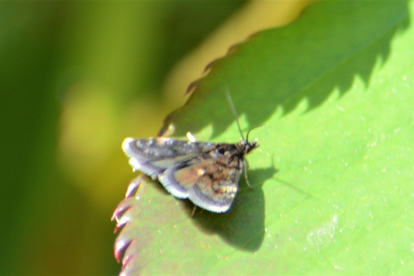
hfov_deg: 4.6
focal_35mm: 450
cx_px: 207
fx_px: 5176
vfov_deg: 3.1
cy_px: 138
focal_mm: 300
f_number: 8
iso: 160
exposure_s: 1/125
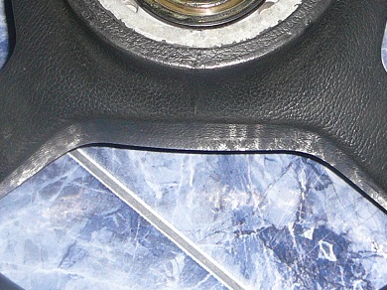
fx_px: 1028
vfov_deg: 15.8
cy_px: 23
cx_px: 191
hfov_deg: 21.3
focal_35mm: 92
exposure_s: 1/30
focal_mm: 5.2
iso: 100
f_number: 2.8
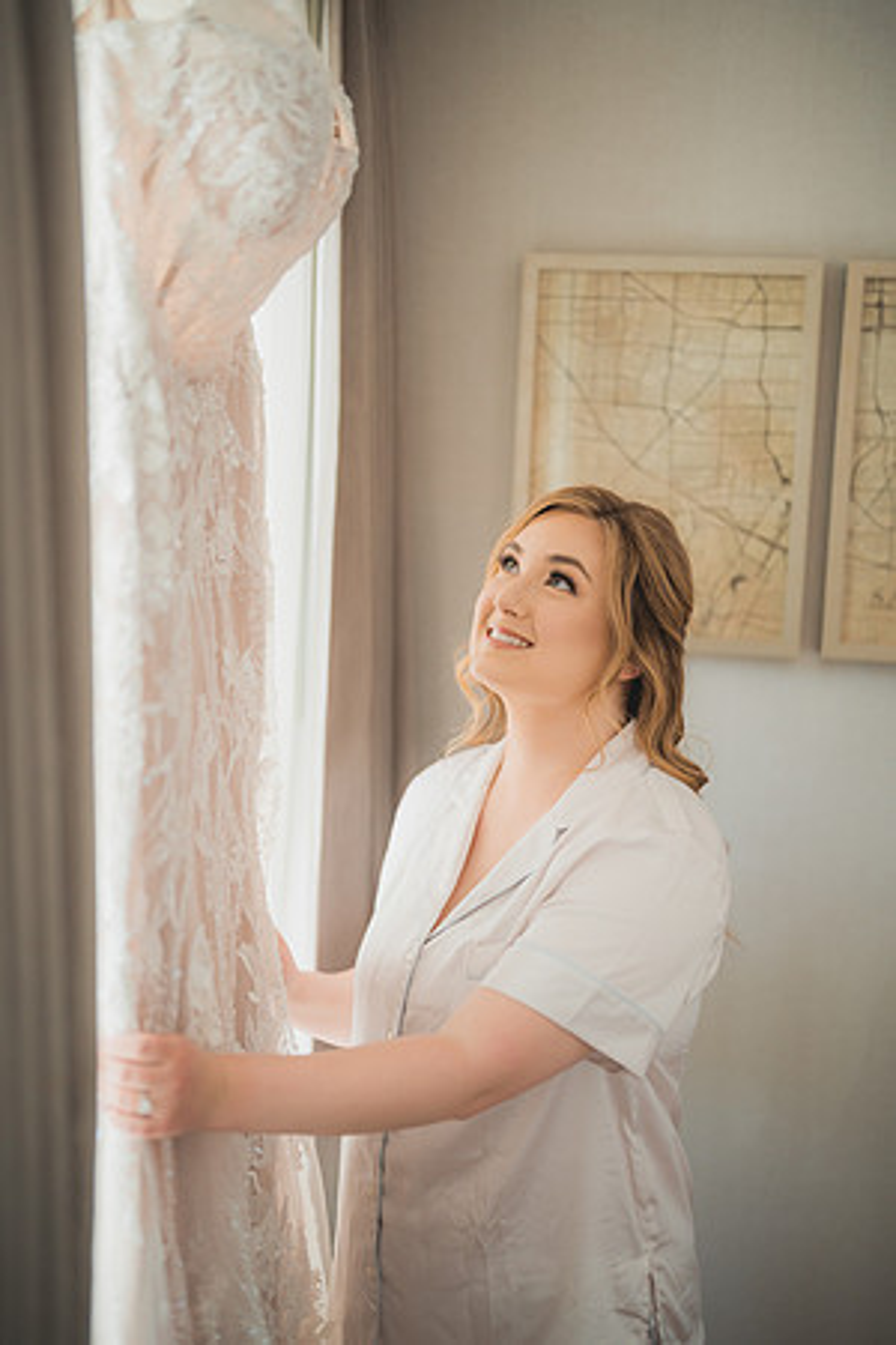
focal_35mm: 50
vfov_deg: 39.6
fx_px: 1867
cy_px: 672
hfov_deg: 27.0
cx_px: 448
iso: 400
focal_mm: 50
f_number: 1.2
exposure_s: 1/250
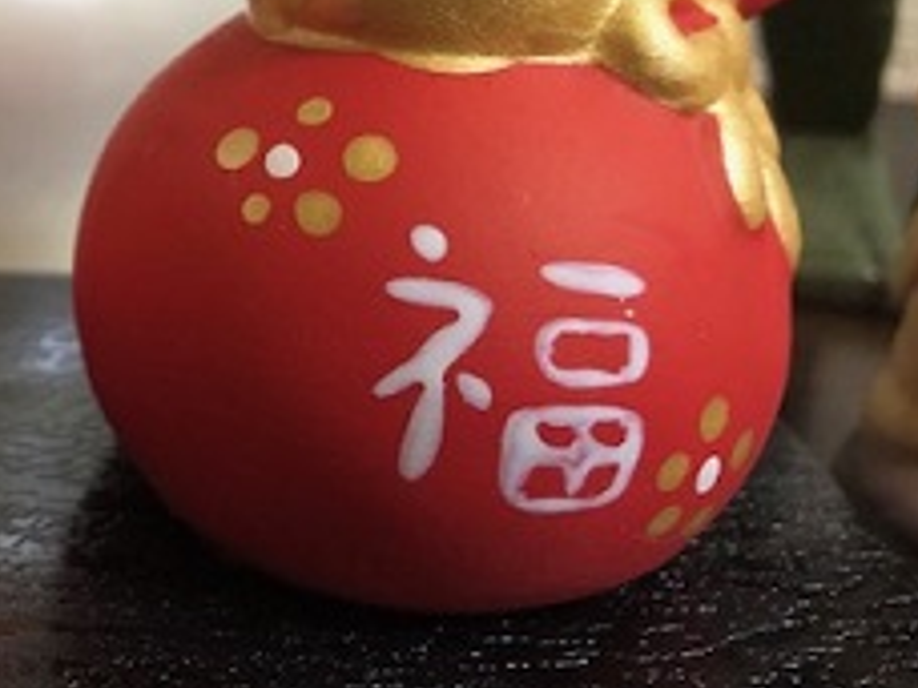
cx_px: -89
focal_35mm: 63
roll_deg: -2.5
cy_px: 89
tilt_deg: -16.7
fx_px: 1671
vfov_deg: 22.8
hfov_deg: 28.0
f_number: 1.8
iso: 50
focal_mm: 3.99
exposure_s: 1/17
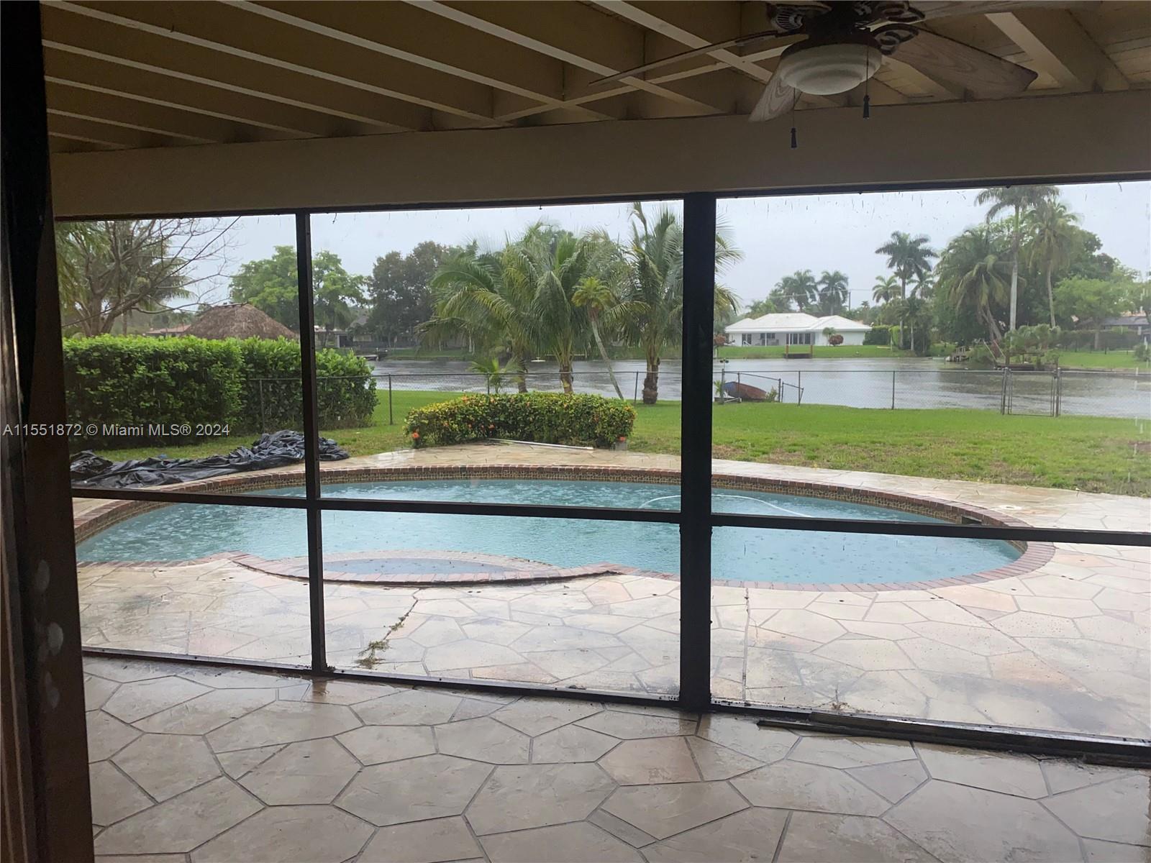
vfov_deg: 53.1
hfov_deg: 67.3
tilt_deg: -6.3
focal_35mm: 26
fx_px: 865
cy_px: 432
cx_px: 576
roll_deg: +0.5
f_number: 1.8
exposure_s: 1/120
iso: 50
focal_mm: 4.25
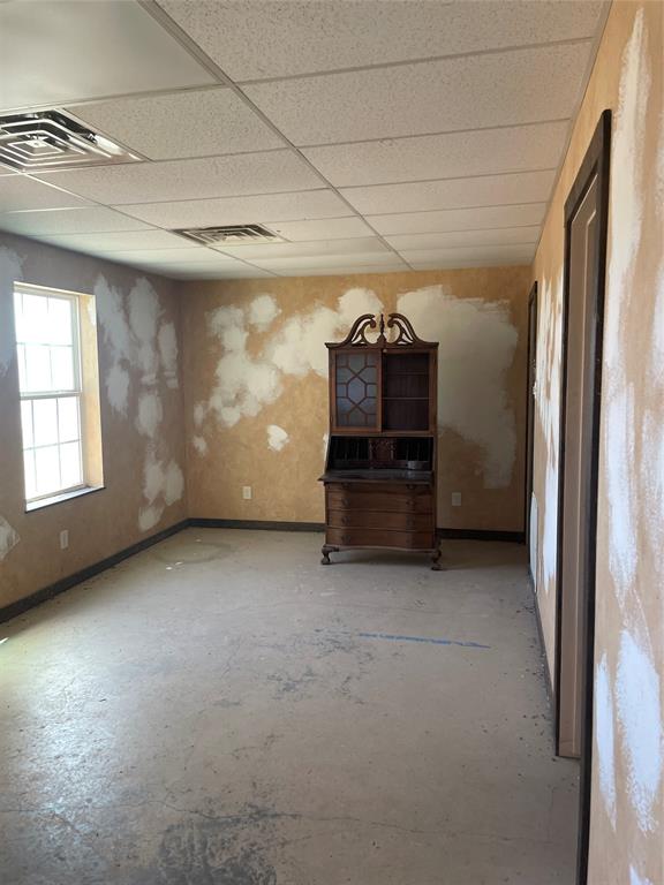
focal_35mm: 26
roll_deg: -0.6
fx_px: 665
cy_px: 442
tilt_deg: -1.9
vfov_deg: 67.3
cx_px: 332
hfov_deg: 53.1
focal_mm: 4.2
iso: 125
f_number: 1.6
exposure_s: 1/109
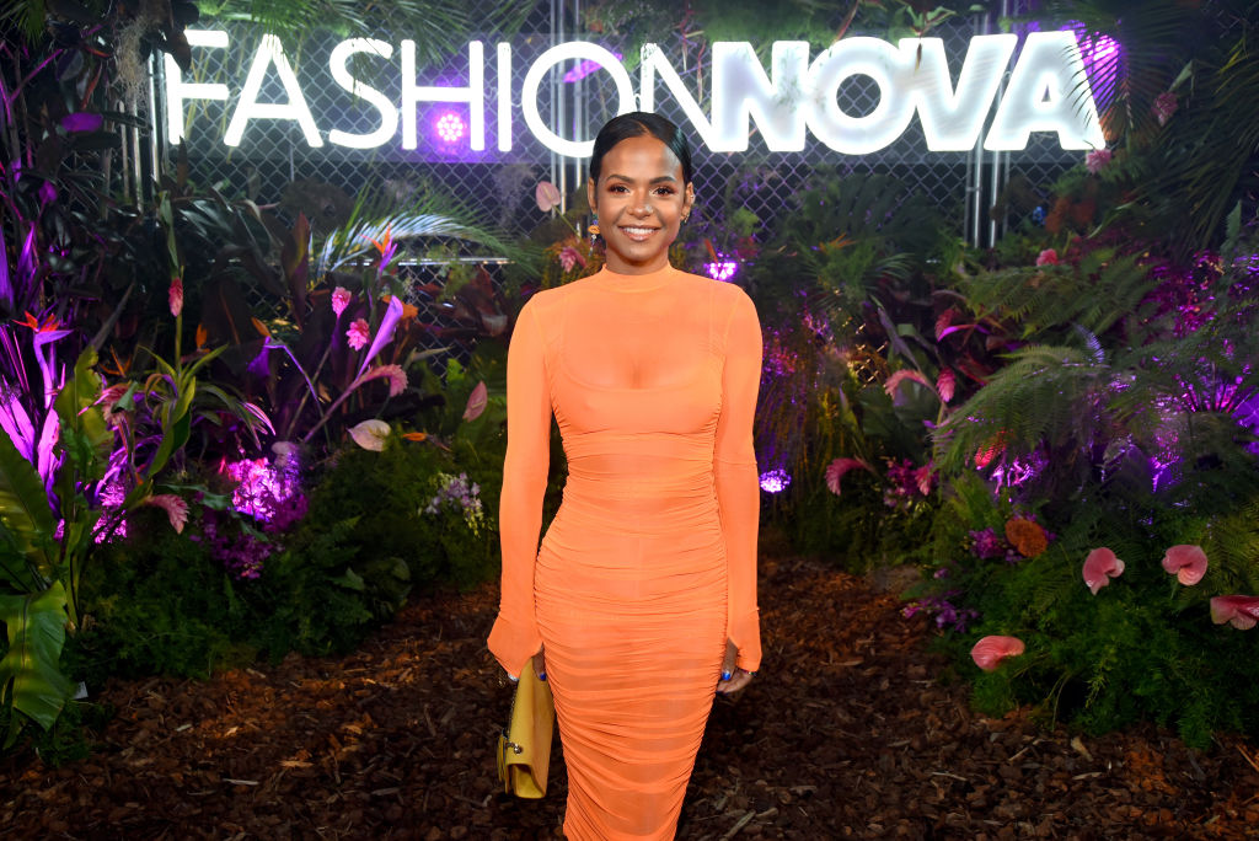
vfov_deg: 37.9
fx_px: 1225
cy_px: 420
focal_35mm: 35
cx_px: 630
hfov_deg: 54.4
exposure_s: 1/125
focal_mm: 35
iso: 1250
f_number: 5.6
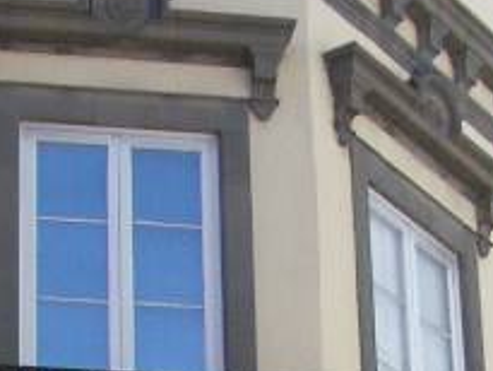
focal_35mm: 175
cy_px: 887
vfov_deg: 7.9
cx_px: 106
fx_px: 2494
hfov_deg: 11.3
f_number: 2.6
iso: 50
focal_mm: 5.8
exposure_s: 1/800
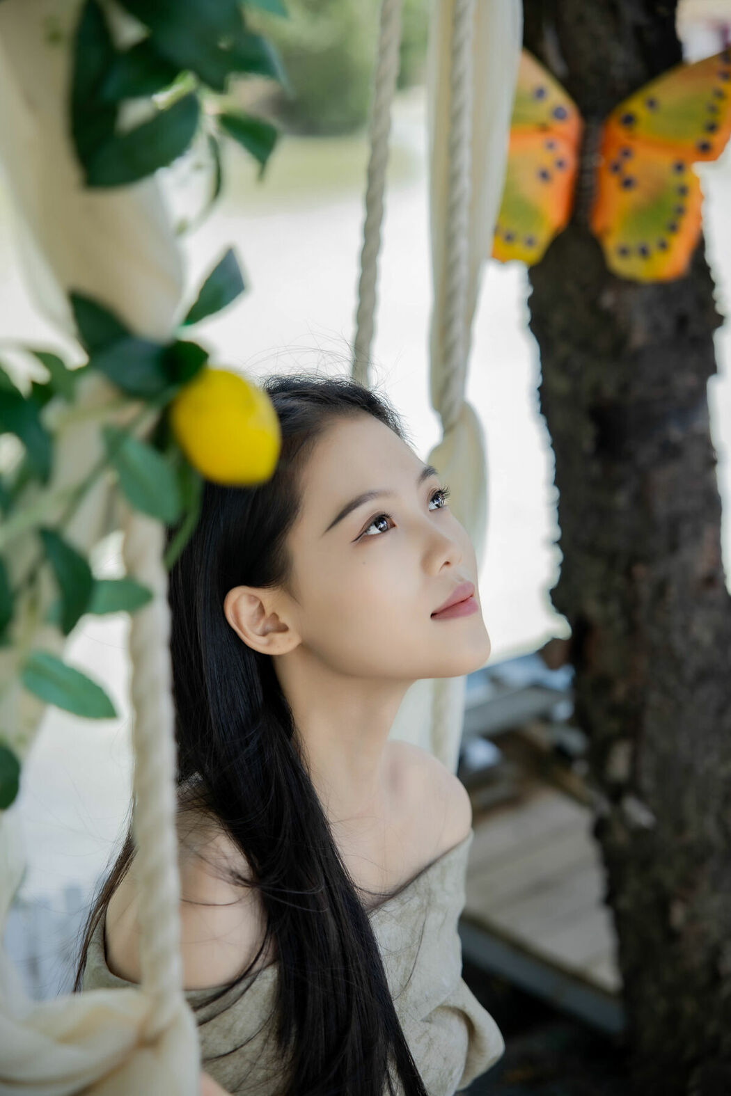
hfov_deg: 23.0
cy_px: 548
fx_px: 1797
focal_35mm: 59
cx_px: 366
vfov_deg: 33.9
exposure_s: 1/250
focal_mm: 59
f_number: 2.8
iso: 100
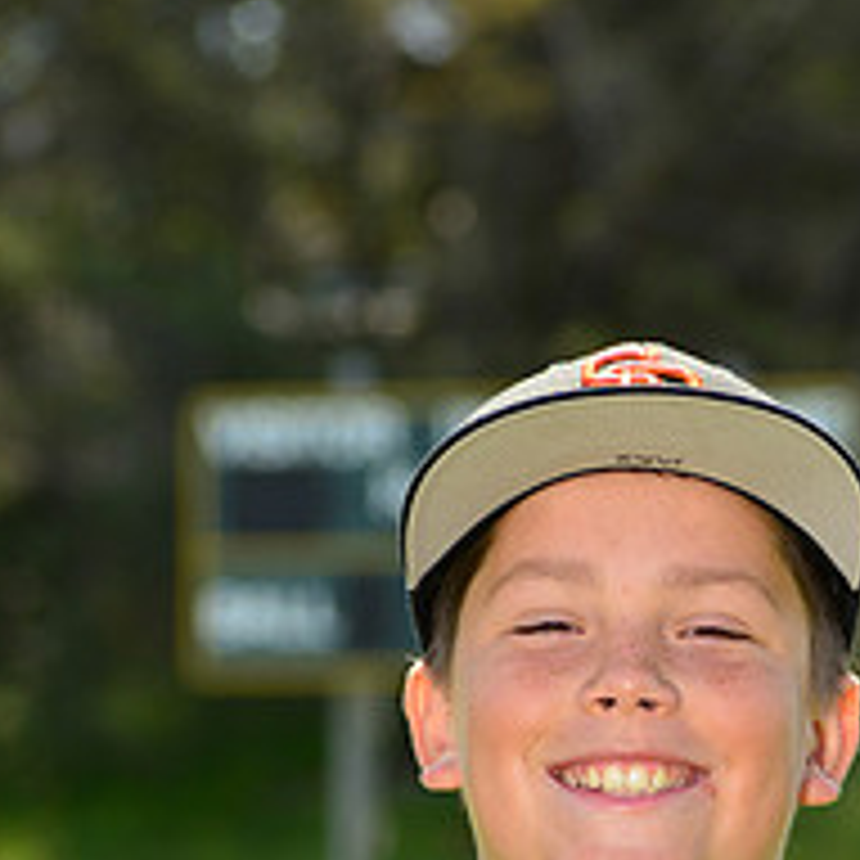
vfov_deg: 4.6
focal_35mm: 375
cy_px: 1234
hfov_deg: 4.7
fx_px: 10540
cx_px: 592
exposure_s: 1/250
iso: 200
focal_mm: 145
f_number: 8
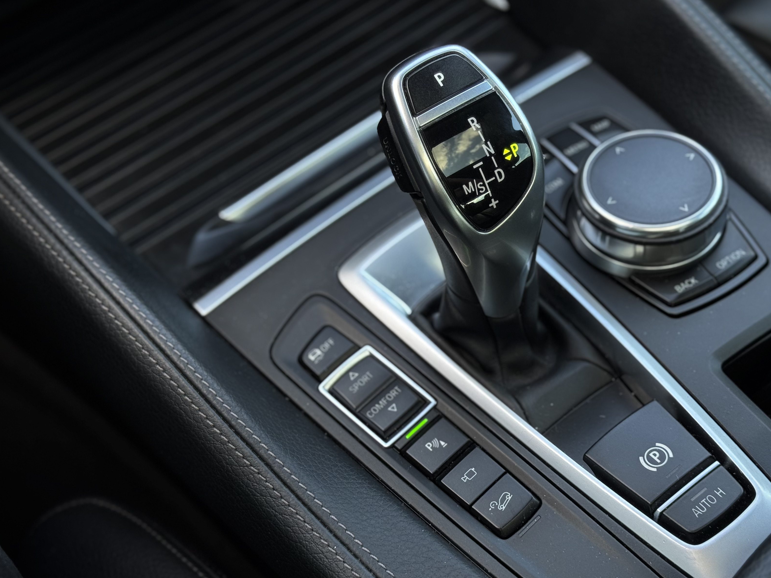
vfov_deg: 24.0
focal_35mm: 61
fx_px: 1359
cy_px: 280
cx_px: 430
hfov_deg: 31.7
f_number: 1.78
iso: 64
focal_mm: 6.76
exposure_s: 1/121
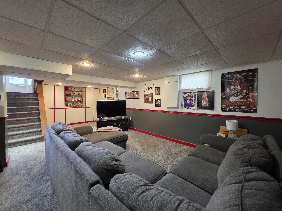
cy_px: 106
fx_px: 106
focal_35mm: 13
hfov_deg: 106.2
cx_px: 141
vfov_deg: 89.9
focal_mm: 2.2
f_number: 1.9
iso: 400
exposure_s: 1/60
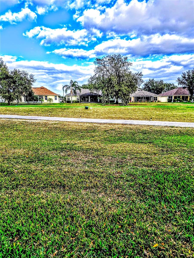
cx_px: 97
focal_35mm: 23
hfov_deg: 58.9
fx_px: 172
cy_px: 129
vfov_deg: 73.9
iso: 80
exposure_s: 1/2312
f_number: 1.8
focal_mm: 5.4
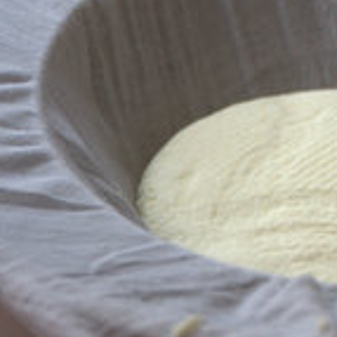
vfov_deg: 6.8
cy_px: 178
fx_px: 2820
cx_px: 179
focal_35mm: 256
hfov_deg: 6.8
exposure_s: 1/125
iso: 720
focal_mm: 60
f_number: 4
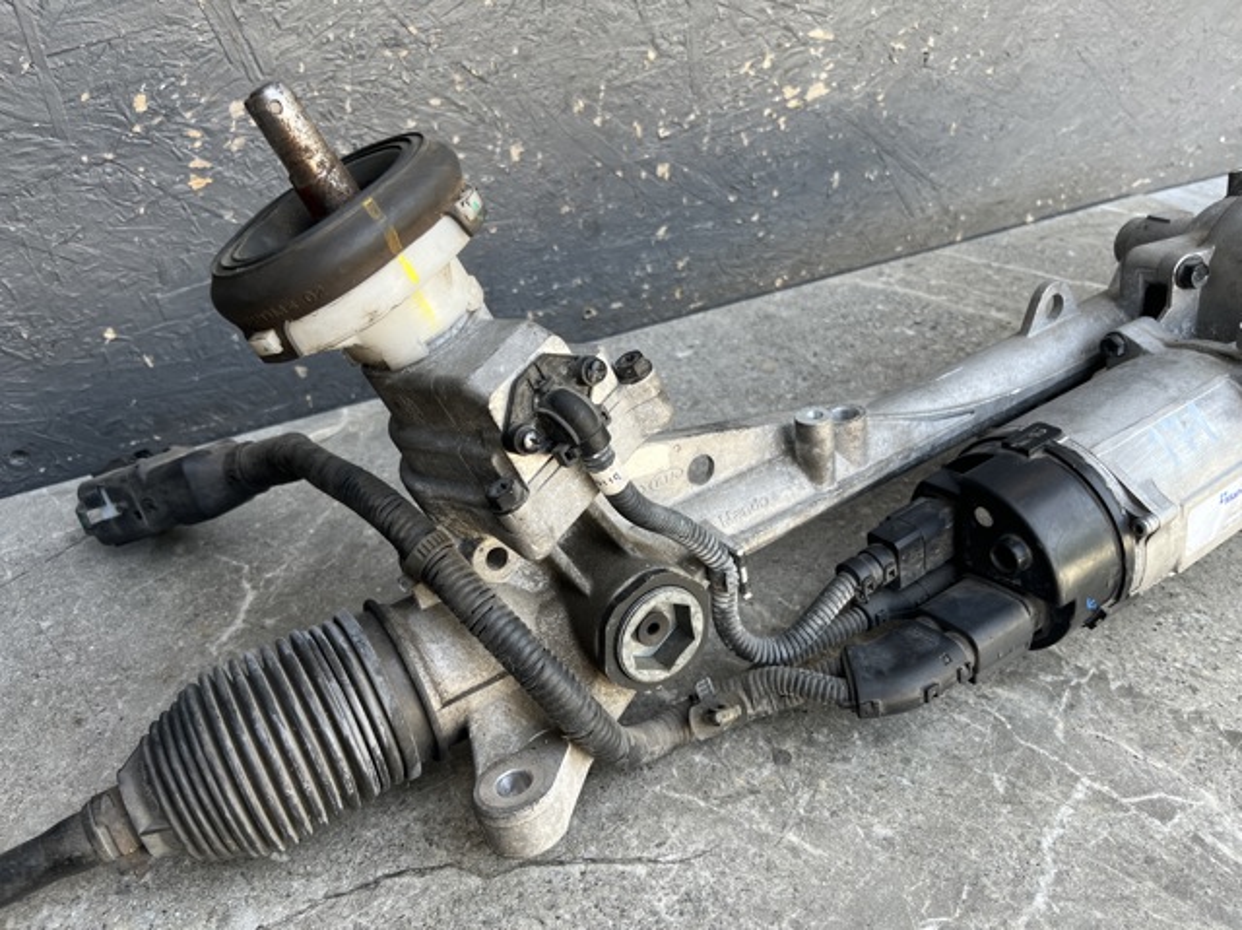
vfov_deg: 53.0
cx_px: 621
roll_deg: -0.7
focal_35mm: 26
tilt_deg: -33.1
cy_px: 465
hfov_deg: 67.3
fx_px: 932
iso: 40
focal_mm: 5.1
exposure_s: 1/122
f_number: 1.6
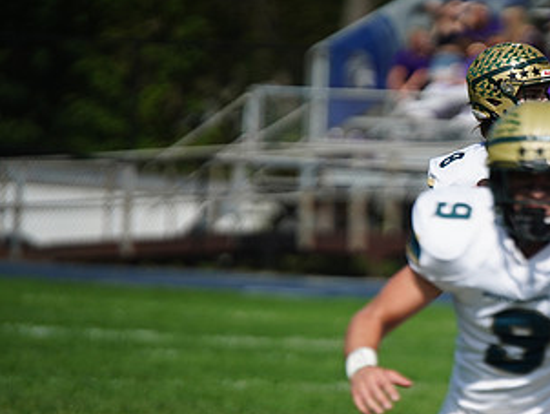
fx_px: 8809
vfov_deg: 2.7
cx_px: 512
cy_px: 291
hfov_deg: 3.6
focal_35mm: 554
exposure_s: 1/8000
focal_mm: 300
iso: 400
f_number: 2.8
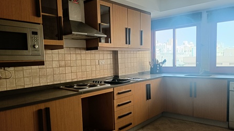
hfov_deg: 67.9
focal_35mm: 28
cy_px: 76
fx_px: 174
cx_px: 115
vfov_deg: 41.3
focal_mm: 4.7
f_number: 1.7
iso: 1125
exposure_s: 1/50
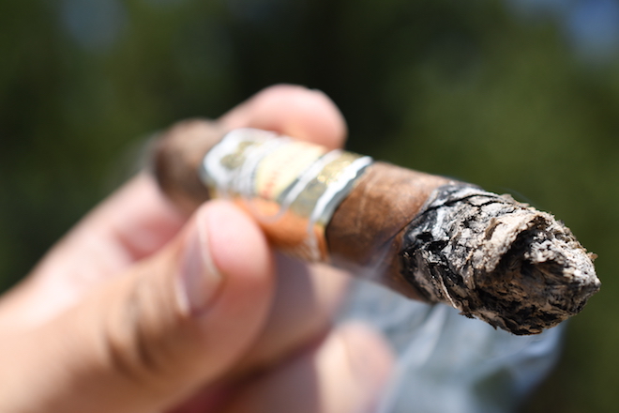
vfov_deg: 22.6
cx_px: 310
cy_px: 206
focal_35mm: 60
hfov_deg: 33.4
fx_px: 1032
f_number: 5
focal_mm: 40
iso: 250
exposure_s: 1/1600
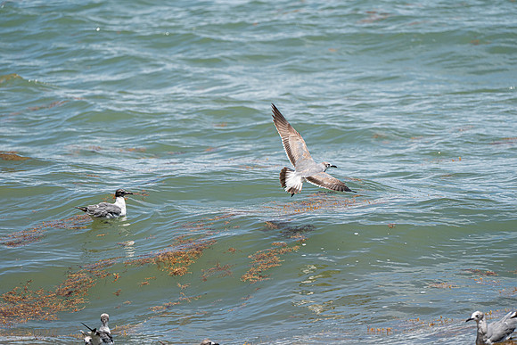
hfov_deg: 5.2
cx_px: 258
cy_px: 172
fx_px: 5746
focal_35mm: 400
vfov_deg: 3.4
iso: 640
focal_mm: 400
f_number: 10
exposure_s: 1/1250
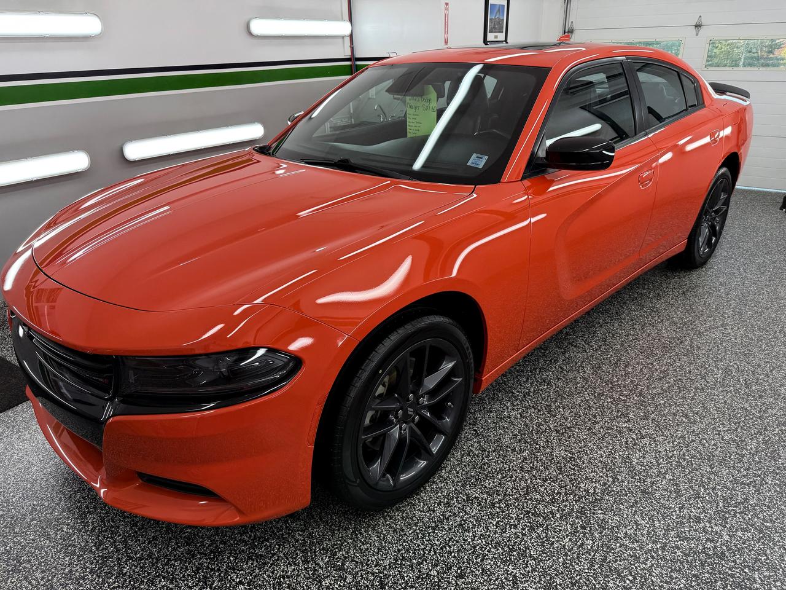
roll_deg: +1.8
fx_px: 545
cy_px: 295
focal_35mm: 24
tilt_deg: -24.0
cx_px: 393
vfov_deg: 56.8
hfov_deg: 71.6
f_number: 1.78
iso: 80
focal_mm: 6.76
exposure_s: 1/134
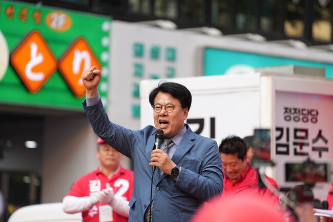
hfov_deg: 10.3
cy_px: 111
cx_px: 166
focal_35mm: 200
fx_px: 1849
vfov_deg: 6.9
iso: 250
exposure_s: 1/500
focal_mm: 200
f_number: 3.2
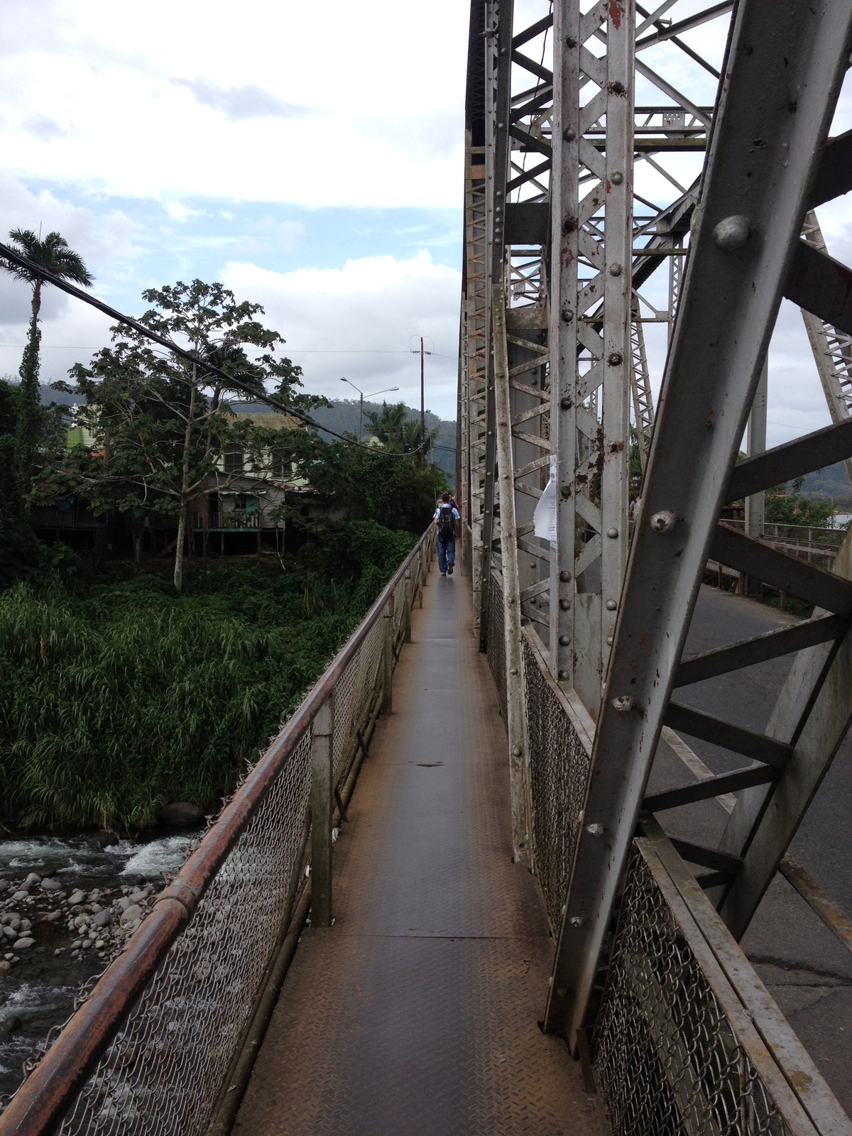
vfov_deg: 52.6
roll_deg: +1.2
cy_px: 568
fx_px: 1149
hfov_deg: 40.7
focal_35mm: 35
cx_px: 426
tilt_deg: -6.4
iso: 50
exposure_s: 1/600
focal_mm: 4.28
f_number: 2.4
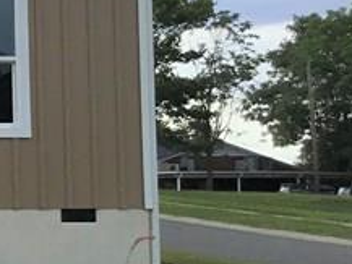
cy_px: 139
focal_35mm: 146
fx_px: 1485
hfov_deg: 11.8
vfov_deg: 10.2
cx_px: -393
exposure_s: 1/458
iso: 25
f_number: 2.4
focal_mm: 3.3
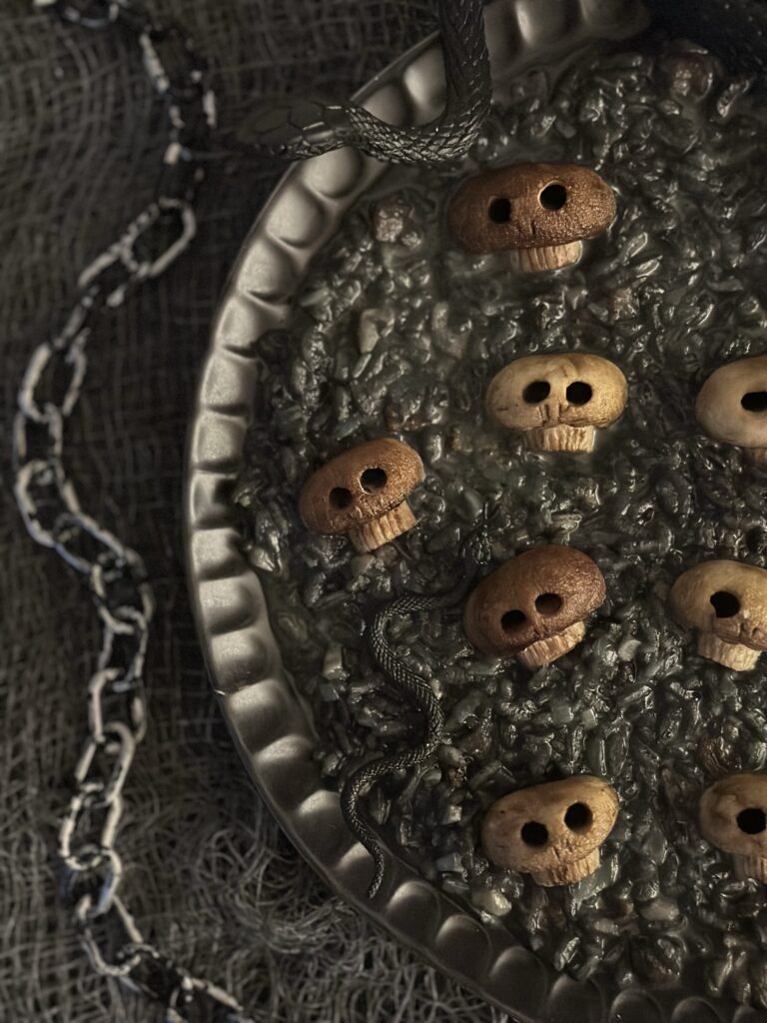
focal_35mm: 48
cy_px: 512
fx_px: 1418
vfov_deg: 39.7
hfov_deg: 30.3
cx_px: 384
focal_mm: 6.86
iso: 2500
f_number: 1.78
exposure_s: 1/14
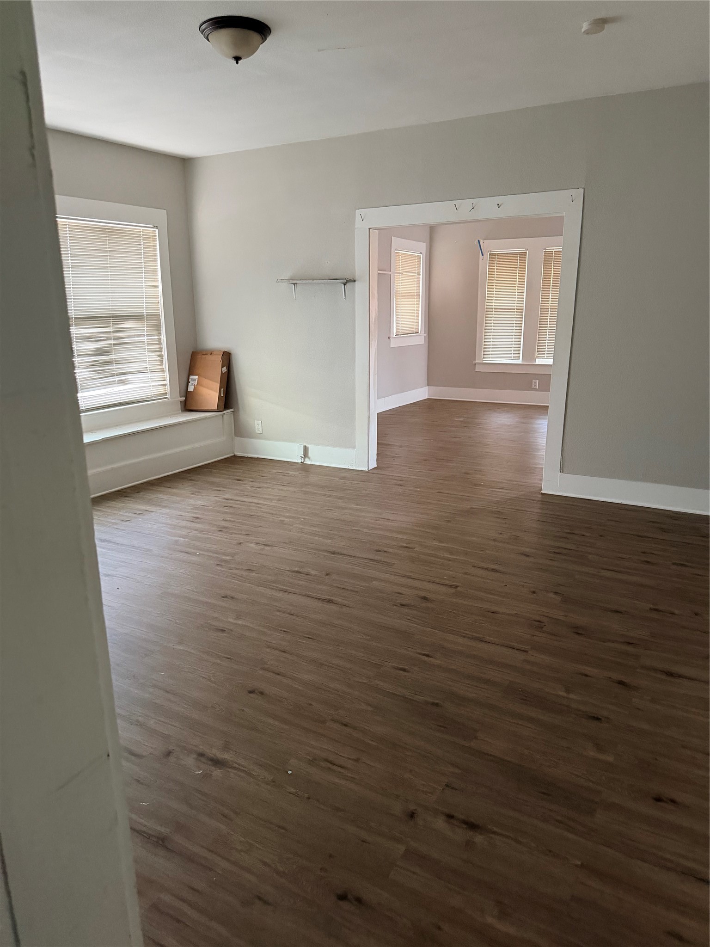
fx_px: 656
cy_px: 474
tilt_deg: -12.7
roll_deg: +0.5
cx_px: 355
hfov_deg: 56.8
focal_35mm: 24
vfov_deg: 71.6
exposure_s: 1/40
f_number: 1.78
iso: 1000
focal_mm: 6.76
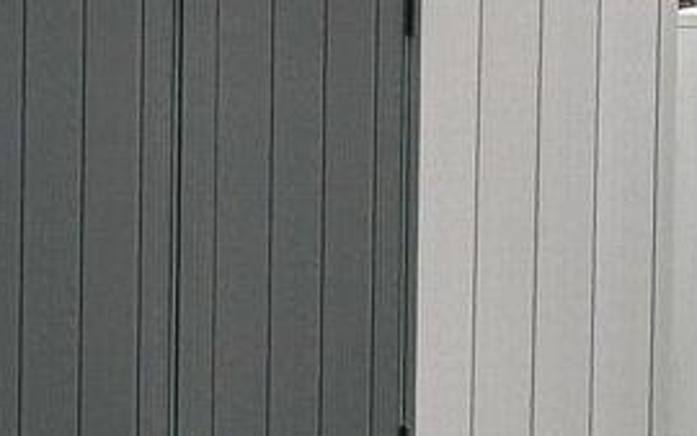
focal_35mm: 232
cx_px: -98
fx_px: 4409
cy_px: 84
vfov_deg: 5.7
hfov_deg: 8.9
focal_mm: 30
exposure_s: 1/200
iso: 100
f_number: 8
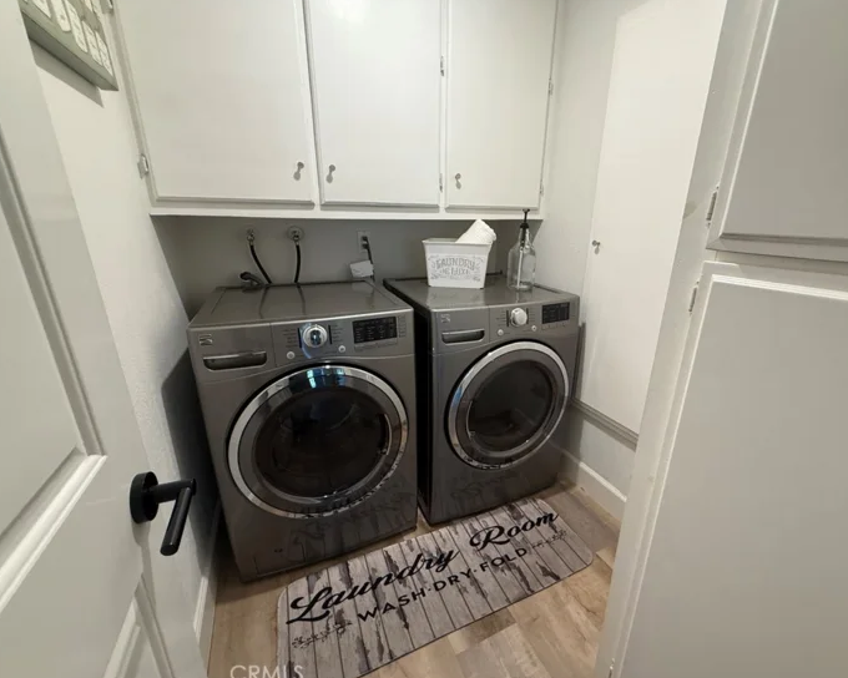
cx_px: 447
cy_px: 338
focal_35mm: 15
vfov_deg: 84.0
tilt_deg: -17.4
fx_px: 376
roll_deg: -0.3
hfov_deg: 96.7
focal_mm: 2.22
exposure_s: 1/60
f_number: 2.2
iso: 250
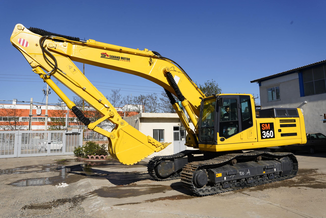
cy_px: 109
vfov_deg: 53.1
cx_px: 163
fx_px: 217
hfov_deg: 73.7
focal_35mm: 24
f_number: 11
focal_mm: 24
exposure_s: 1/250
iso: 125
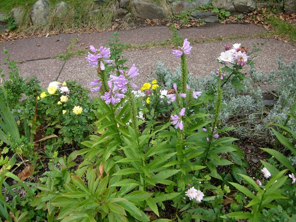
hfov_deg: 50.1
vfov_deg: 38.7
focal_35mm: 37
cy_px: 113
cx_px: 145
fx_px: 316
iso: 50
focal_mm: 7.5
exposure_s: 1/140
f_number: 3.4
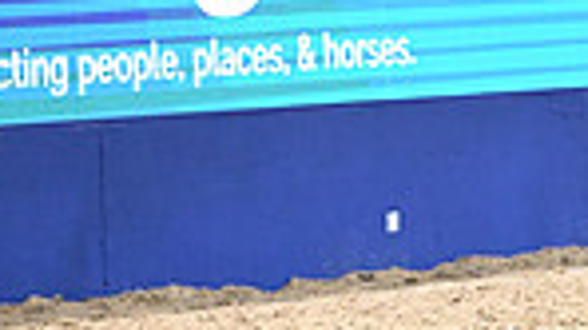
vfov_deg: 2.2
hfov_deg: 3.9
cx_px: 1061
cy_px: -288
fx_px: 8631
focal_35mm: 554
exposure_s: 1/800
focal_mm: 135
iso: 6400
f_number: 4
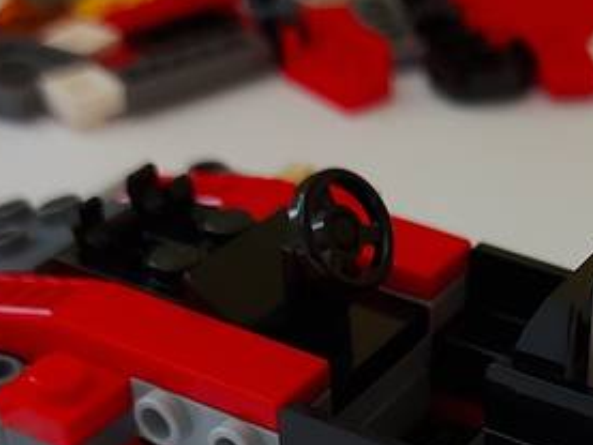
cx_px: 486
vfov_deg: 18.1
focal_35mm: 78
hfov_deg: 24.6
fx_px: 1337
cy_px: 508
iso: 200
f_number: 1.8
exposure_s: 1/33
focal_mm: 5.23
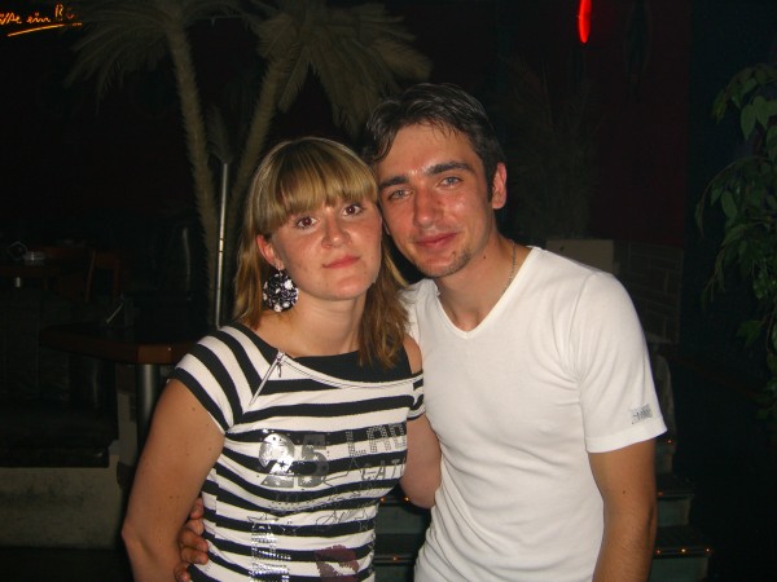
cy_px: 291
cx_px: 388
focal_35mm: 38
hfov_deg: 49.0
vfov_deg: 37.7
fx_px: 853
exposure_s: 1/60
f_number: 2.8
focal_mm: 7.9
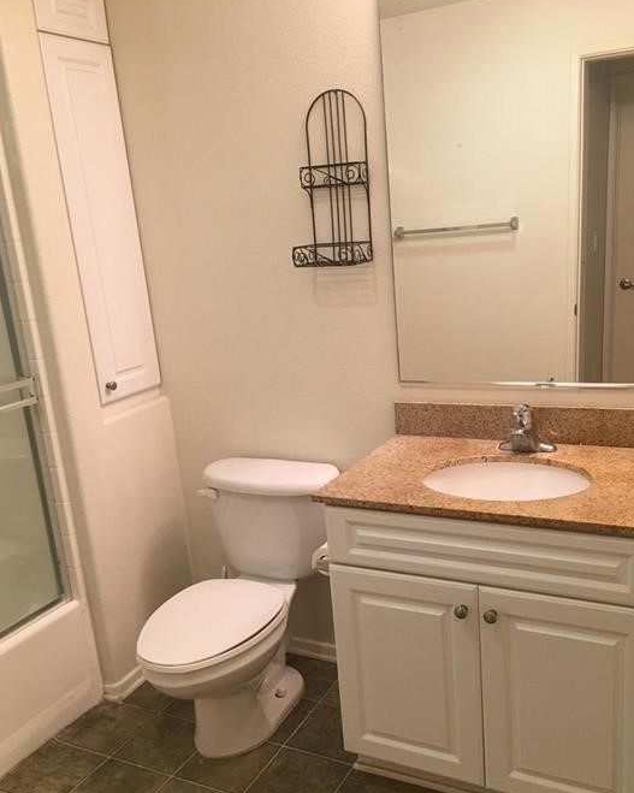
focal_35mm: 33
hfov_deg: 44.5
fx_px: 774
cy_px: 449
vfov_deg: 54.1
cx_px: 327
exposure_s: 1/15
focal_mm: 4.15
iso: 32
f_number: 2.2
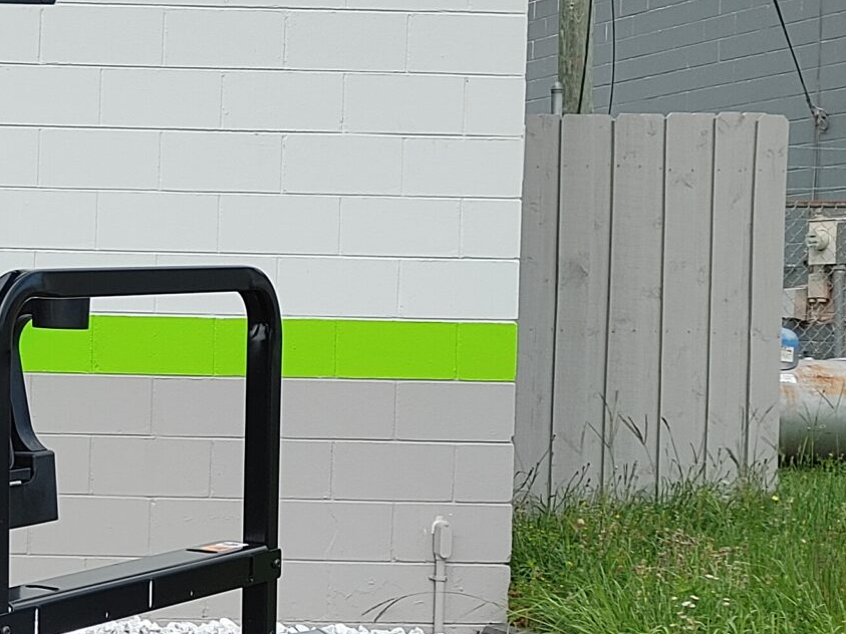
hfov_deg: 20.9
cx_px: -435
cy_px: 366
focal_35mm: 79
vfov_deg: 18.6
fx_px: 1930
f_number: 1.8
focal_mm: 4.81
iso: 50
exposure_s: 1/1190
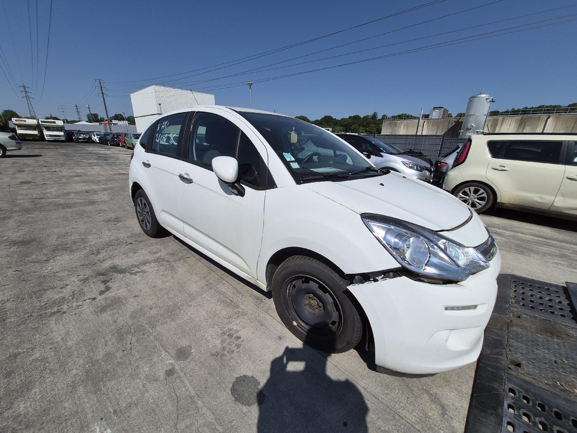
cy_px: 216
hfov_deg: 106.2
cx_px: 288
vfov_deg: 89.9
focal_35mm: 13
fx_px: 217
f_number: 2.2
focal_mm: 1.74
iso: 40
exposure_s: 1/5000
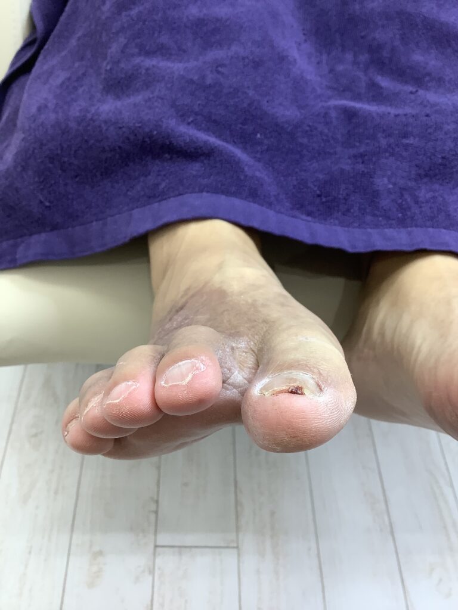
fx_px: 547
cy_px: 305
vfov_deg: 58.4
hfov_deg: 45.4
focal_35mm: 31
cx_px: 229
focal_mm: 3.3
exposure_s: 1/50
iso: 64
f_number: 2.4
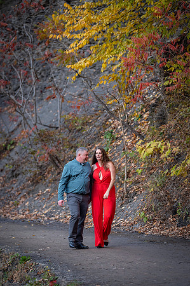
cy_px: 143
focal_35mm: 150
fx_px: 1190
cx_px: 95
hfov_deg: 9.1
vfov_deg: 13.7
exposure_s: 1/500
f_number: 2.8
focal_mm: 150
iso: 640
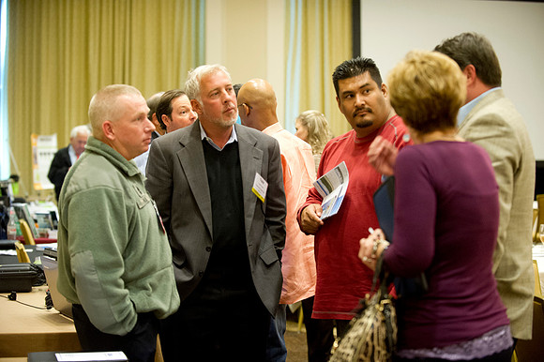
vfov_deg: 17.5
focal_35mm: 78
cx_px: 272
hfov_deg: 26.0
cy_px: 181
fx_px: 1178
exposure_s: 1/60
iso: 3200
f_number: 2.8
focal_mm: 78
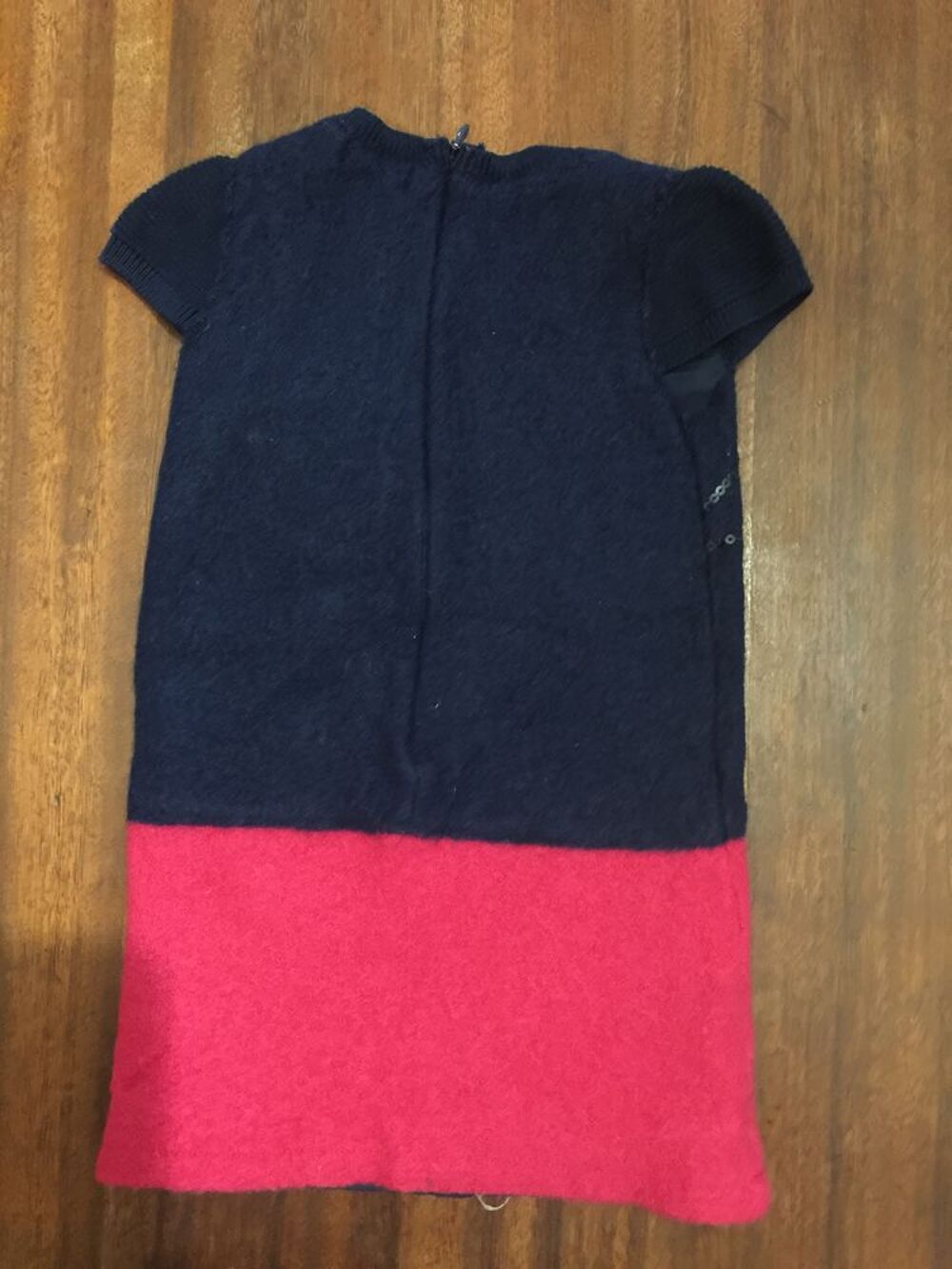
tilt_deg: -86.9
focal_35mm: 29
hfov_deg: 48.2
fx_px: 1063
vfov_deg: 61.7
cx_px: 476
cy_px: 634
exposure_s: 1/4
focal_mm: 4.15
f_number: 2.2
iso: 160
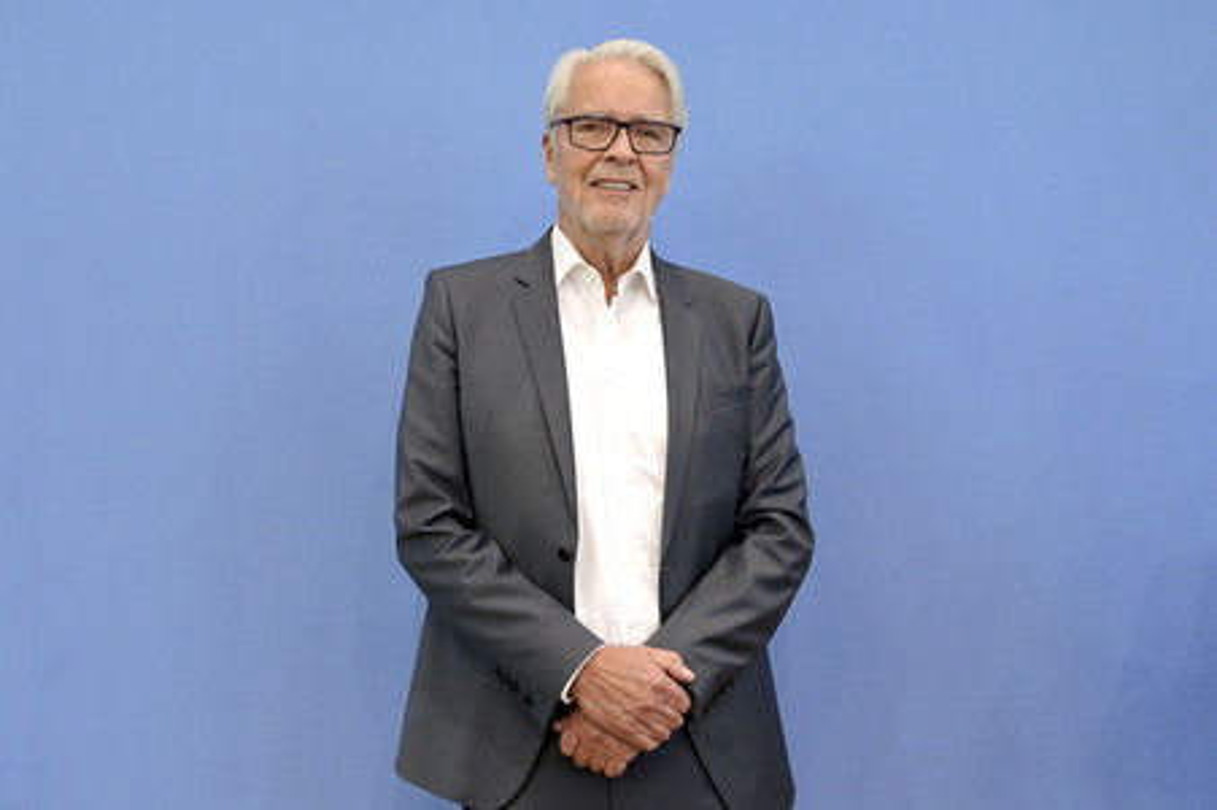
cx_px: 608
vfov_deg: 31.8
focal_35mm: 42
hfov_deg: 46.4
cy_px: 405
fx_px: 1419
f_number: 5.6
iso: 2500
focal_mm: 42
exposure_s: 1/400
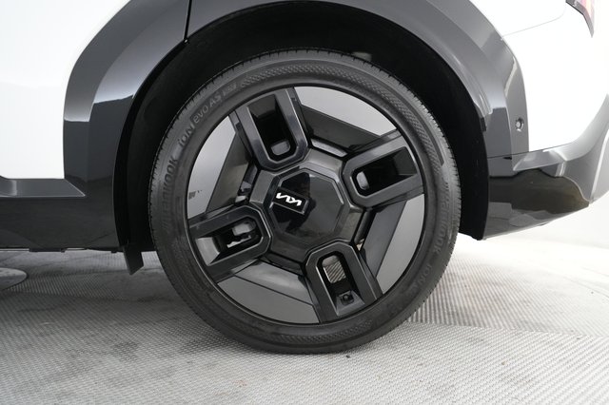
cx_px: 304
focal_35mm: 28
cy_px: 202
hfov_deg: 65.5
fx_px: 473
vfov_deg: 46.4
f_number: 2.8
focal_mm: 28
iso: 5000
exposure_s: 1/160
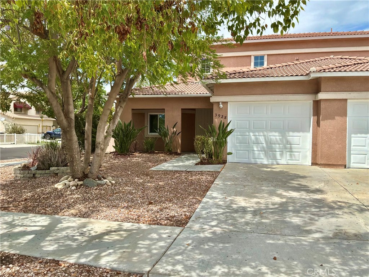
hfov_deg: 63.4
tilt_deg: -0.2
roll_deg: -0.5
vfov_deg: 49.7
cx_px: 184
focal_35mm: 28
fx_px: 298
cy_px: 138
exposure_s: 1/6536
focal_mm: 3
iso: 100
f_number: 1.8
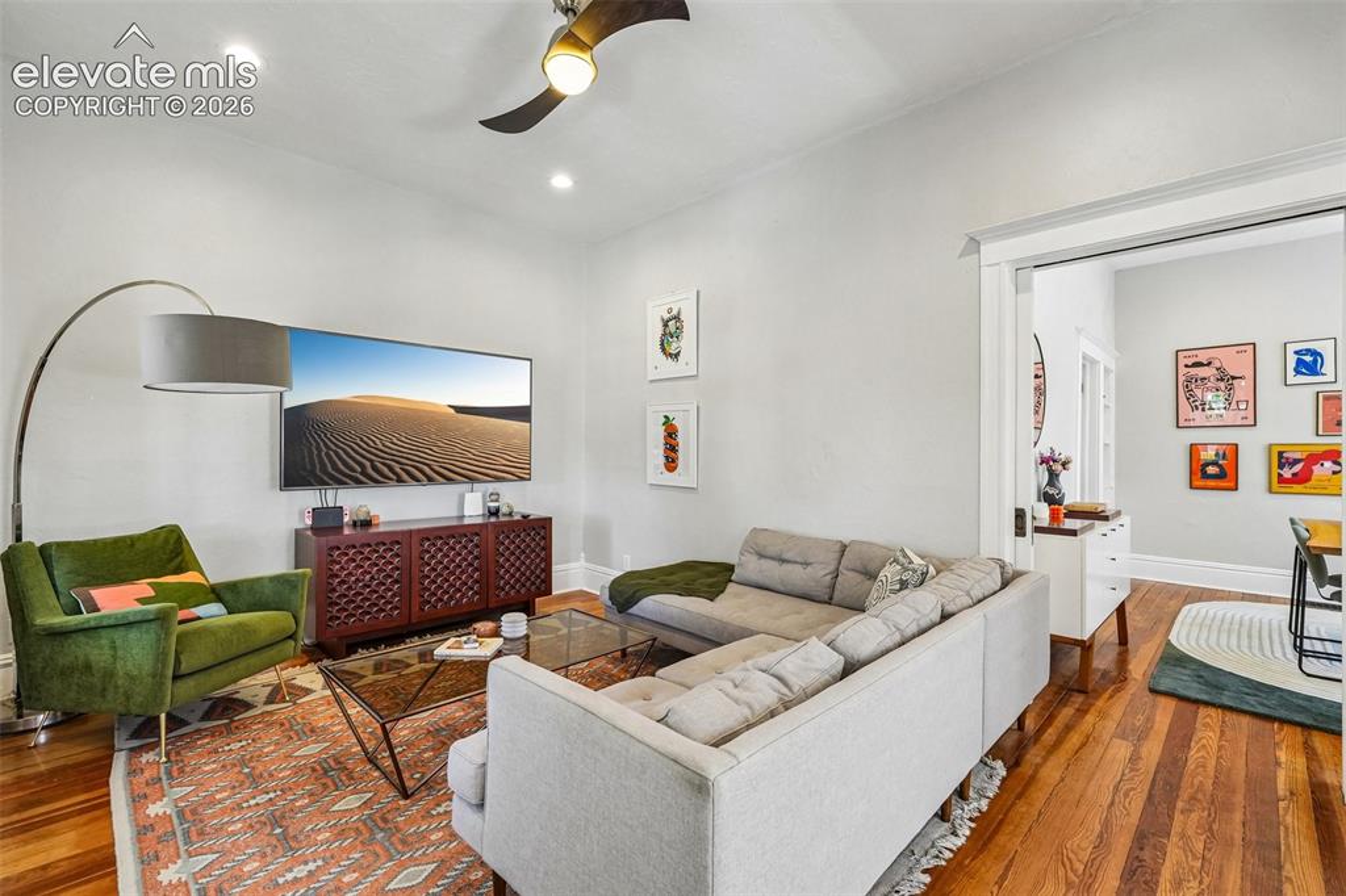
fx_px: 561
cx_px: 673
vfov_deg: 77.3
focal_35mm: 15
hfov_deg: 100.4
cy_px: 448
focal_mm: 10
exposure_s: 1/20
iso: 800
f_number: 8
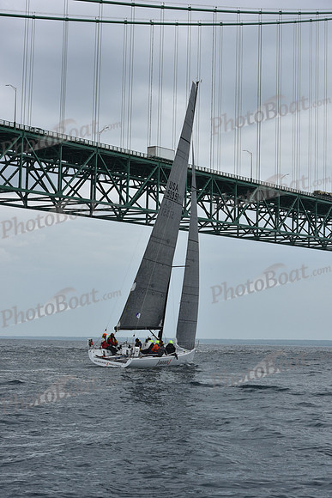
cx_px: 166
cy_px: 249
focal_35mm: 70
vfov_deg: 28.8
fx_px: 968
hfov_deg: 19.5
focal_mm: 70
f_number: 8
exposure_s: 1/800
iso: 250
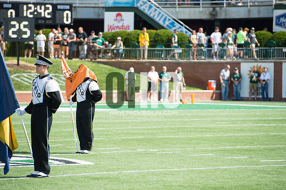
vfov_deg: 6.9
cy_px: 95
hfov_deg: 10.3
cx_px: 143
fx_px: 1588
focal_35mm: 200
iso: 200
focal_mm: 200
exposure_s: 1/1000
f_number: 4.5
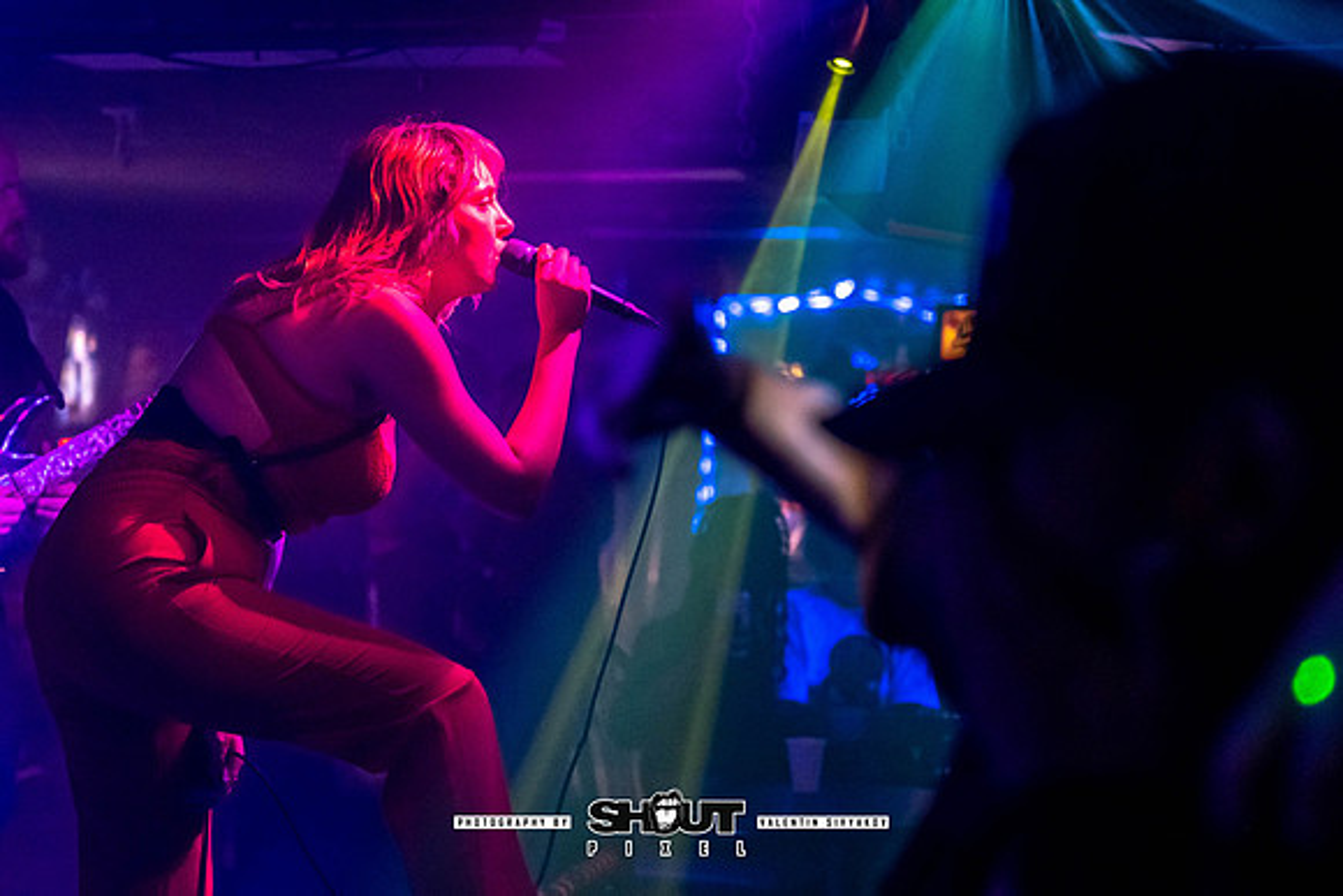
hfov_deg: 21.9
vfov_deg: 14.7
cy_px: 321
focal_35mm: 93
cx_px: 557
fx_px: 3465
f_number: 2.8
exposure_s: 1/250
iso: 3200
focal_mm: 70
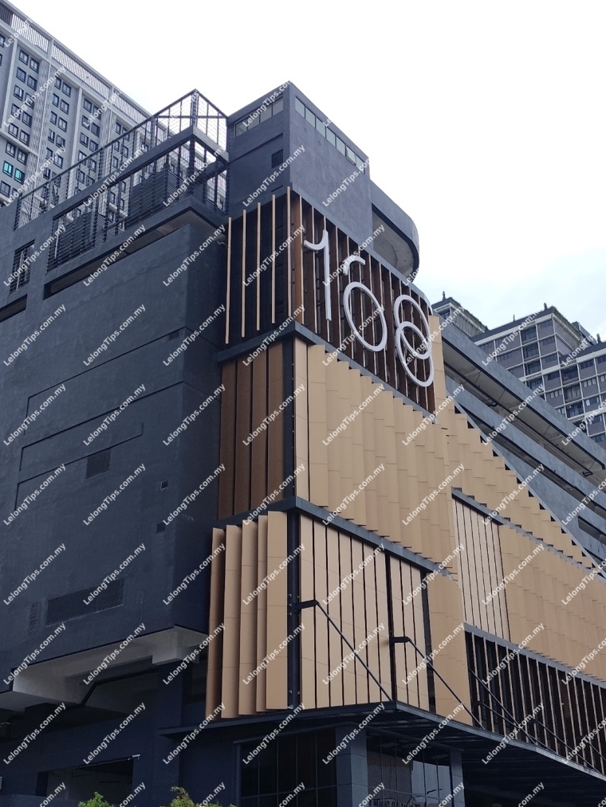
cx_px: 228
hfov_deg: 39.4
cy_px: 450
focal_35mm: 36
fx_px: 840
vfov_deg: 51.2
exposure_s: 1/1226
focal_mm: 6.19
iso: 50
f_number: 1.65
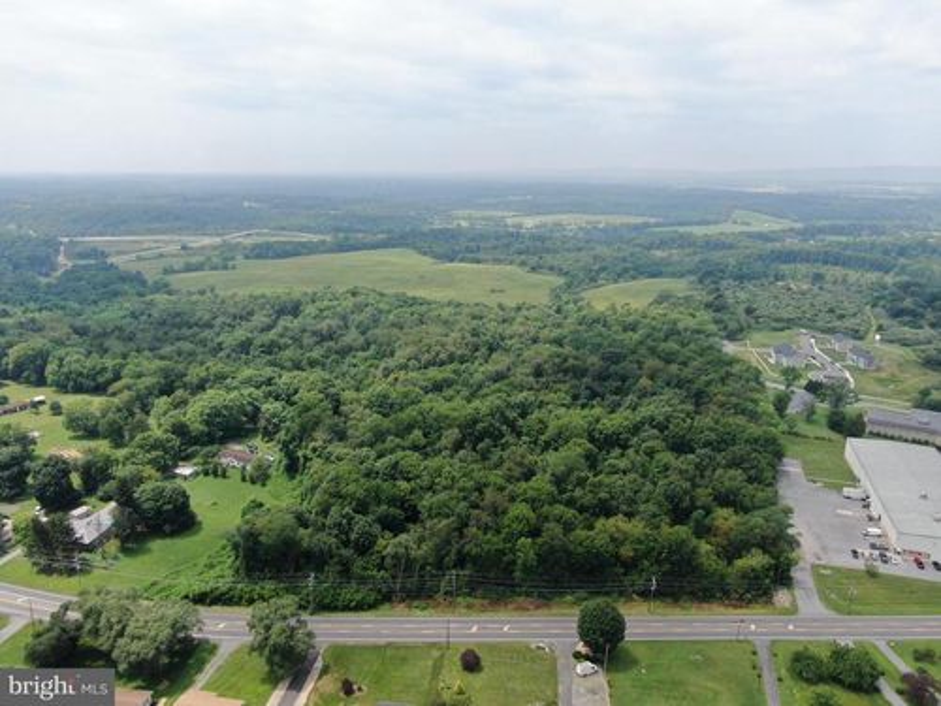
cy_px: 353
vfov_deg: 56.8
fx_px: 652
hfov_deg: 71.6
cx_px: 470
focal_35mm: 24
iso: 100
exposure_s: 1/1000
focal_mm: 4.39
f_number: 2.8
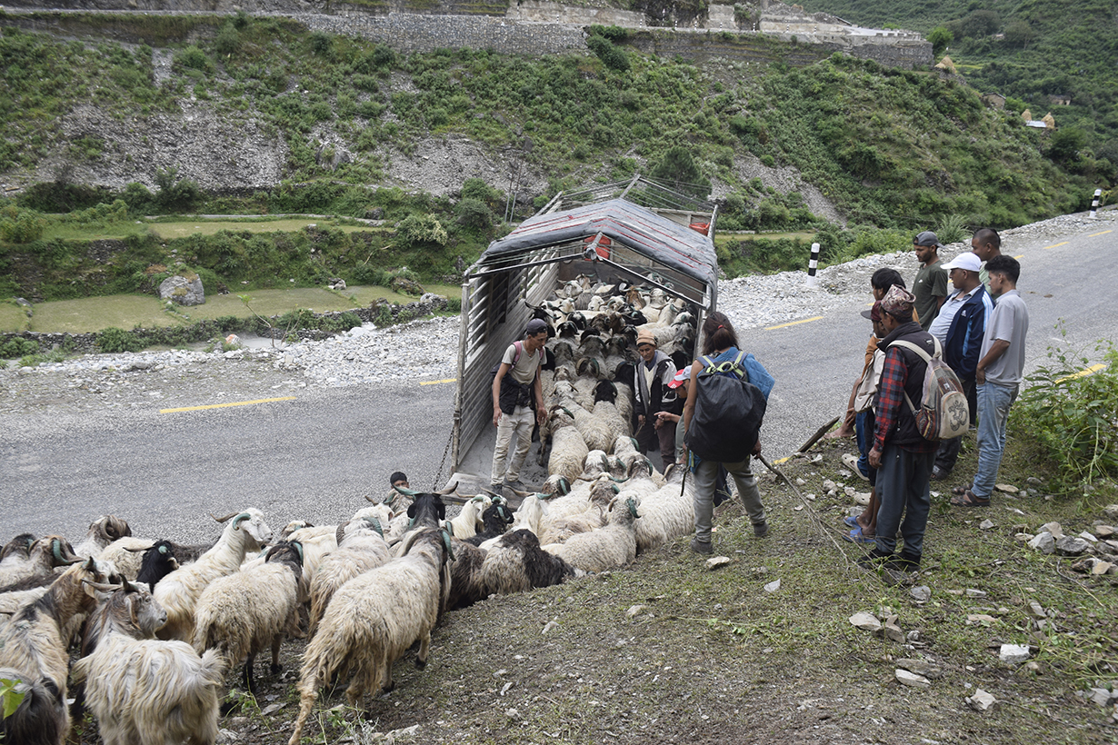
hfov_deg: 55.1
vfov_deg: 38.4
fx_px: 1071
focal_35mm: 34
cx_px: 559
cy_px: 372
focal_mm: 23
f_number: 8
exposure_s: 1/250
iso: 400
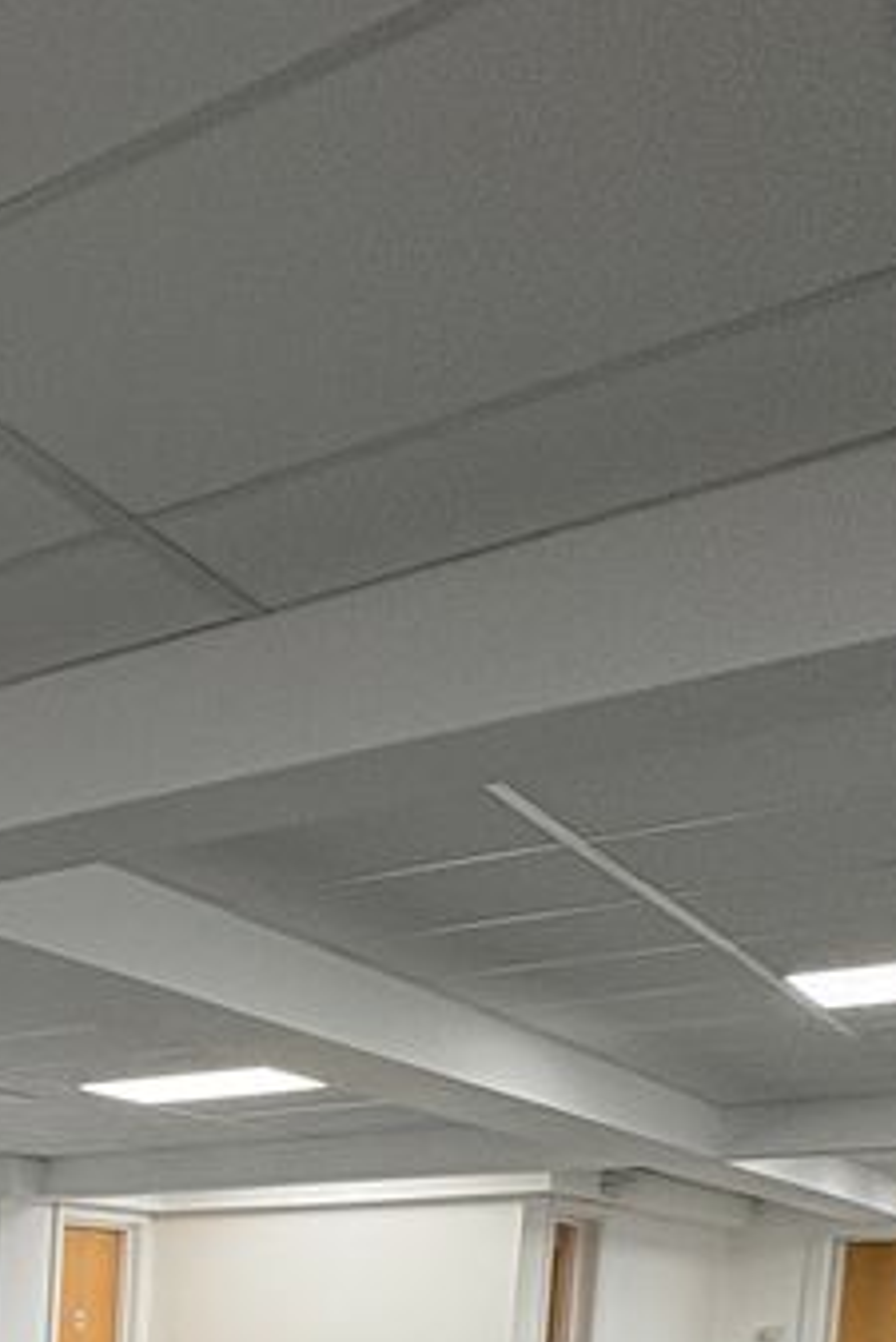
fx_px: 1790
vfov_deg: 34.7
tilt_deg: -5.2
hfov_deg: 18.9
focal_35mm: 48
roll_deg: +0.1
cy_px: 1515
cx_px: -848
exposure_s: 1/99
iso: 100
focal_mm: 2.22
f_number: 2.2
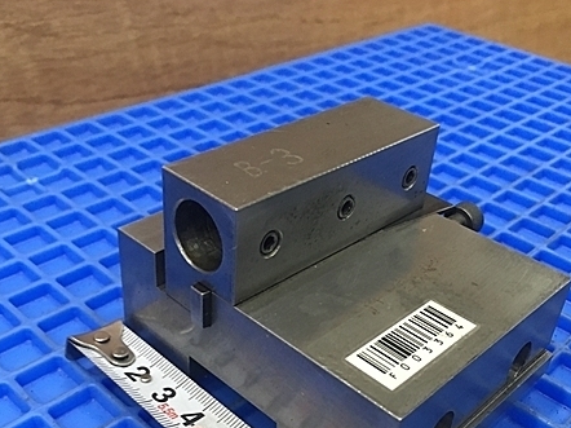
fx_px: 692
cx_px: 279
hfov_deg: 44.8
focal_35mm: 42
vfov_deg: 34.0
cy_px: 288
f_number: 2.2
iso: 160
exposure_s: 1/30
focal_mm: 4.15
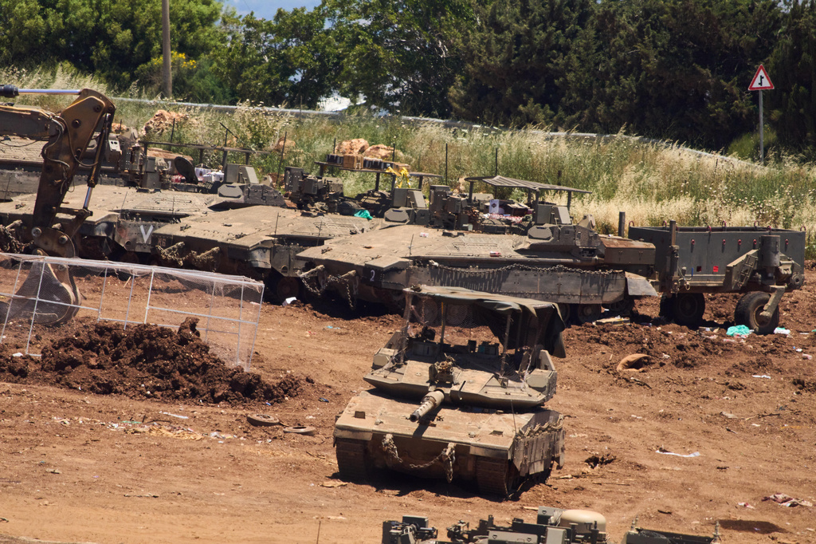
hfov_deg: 2.6
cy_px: 272
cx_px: 408
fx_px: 18126
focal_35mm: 800
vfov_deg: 1.7
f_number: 8
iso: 400
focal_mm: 800
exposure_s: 1/3200
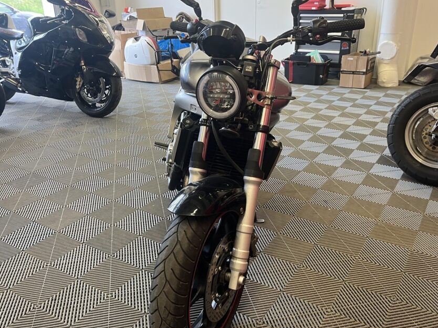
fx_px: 405
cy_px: 159
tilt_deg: -22.0
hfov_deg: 56.8
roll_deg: +1.5
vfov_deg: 44.2
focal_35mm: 32
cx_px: 218
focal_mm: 5.1
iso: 100
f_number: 1.6
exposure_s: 1/50
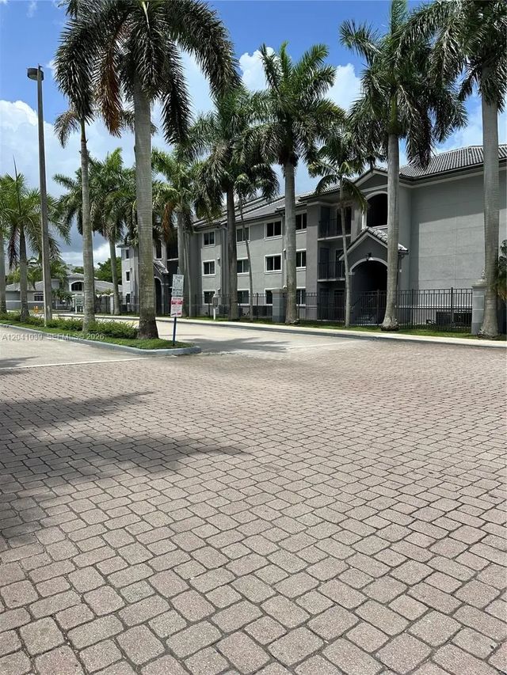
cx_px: 254
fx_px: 469
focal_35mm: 24
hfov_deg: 56.8
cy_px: 338
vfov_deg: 71.6
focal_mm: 6.86
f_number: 1.78
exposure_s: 1/3472
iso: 80
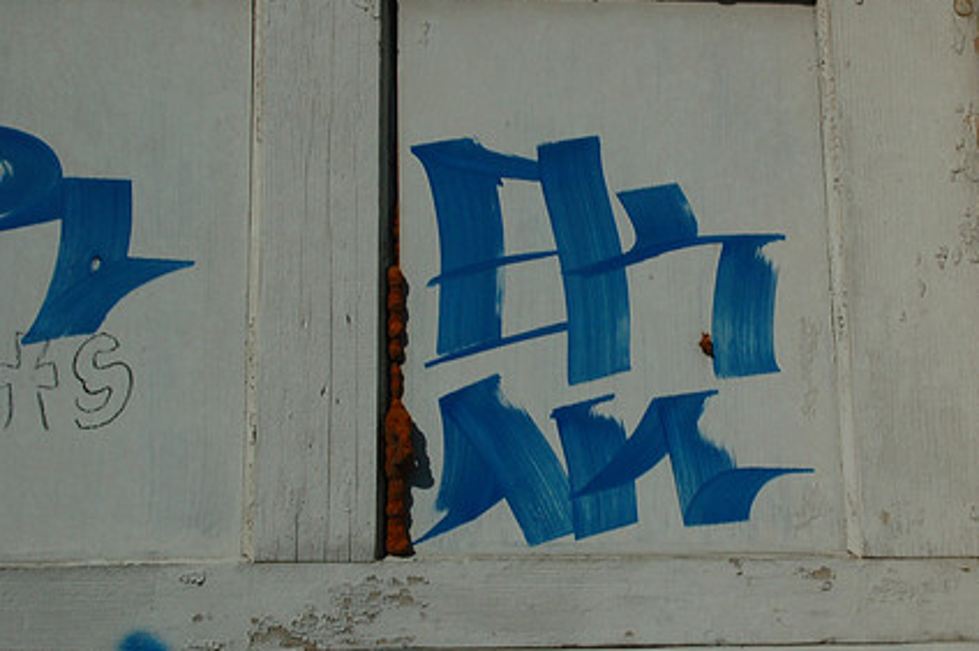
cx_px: 630
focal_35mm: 78
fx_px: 2119
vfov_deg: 17.5
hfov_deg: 25.9
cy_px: 337
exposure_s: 1/160
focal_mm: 38
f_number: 25
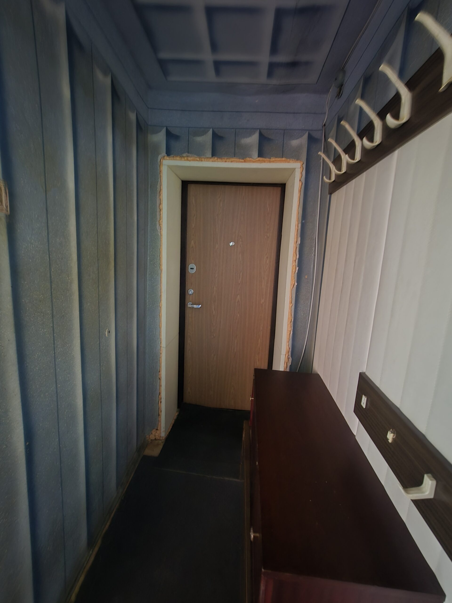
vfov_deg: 106.2
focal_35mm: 13
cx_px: 226
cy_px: 302
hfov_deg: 89.9
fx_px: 226
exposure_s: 1/8.33
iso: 1600
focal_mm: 2.2
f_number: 2.2
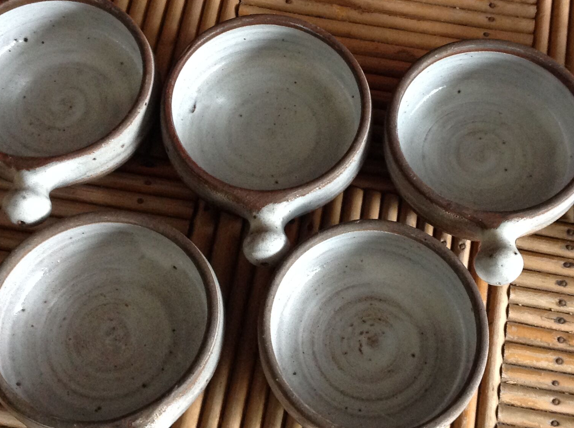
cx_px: 350
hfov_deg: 32.1
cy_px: 217
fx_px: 993
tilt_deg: -67.2
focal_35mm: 60
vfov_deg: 24.3
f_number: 2.4
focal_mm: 4.28
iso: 250
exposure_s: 1/15
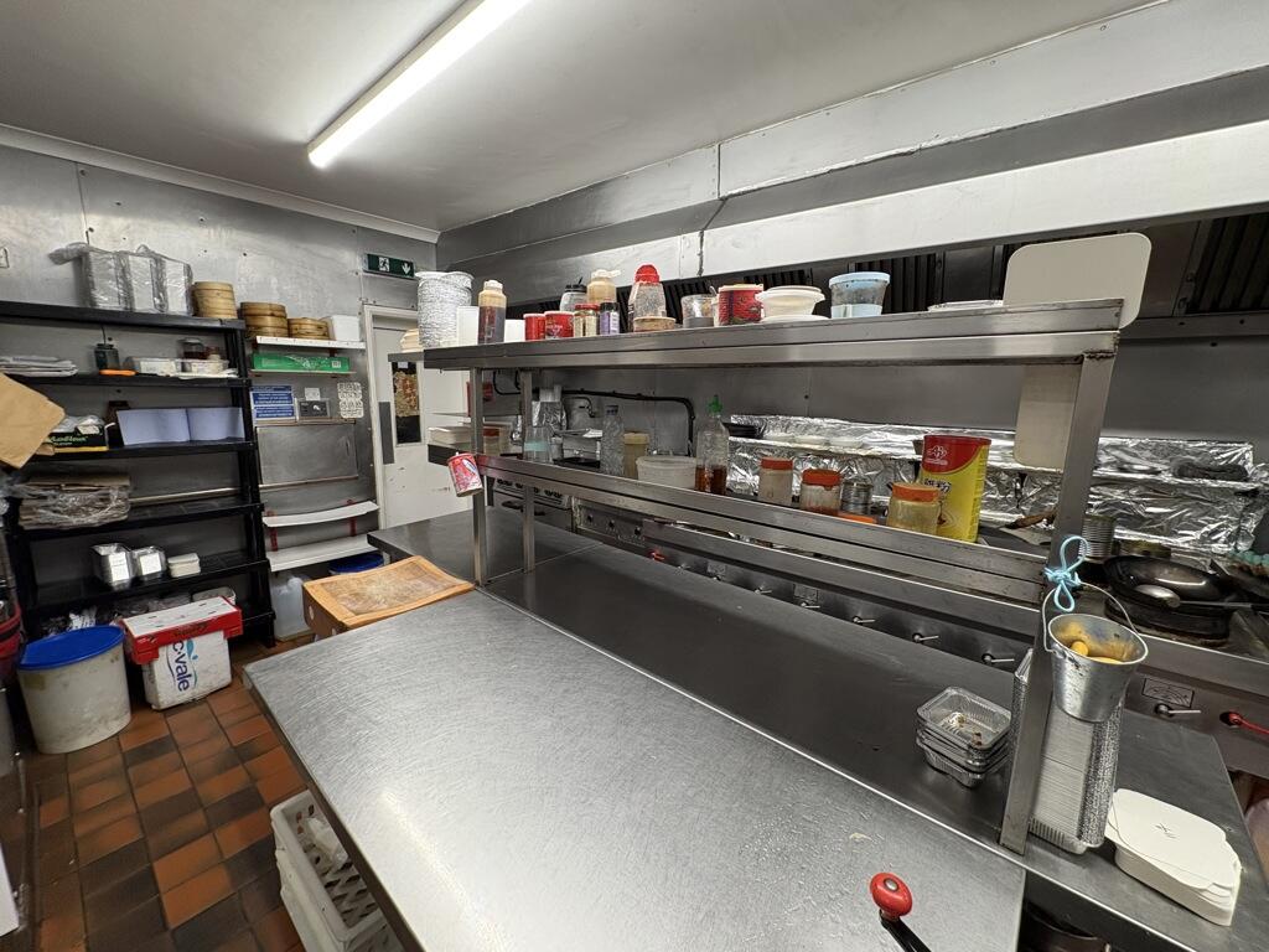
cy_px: 476
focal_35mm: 14
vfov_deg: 85.7
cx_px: 634
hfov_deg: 102.1
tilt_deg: -10.2
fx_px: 513
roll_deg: -1.3
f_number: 2.2
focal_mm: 2.22
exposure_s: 1/50
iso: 160
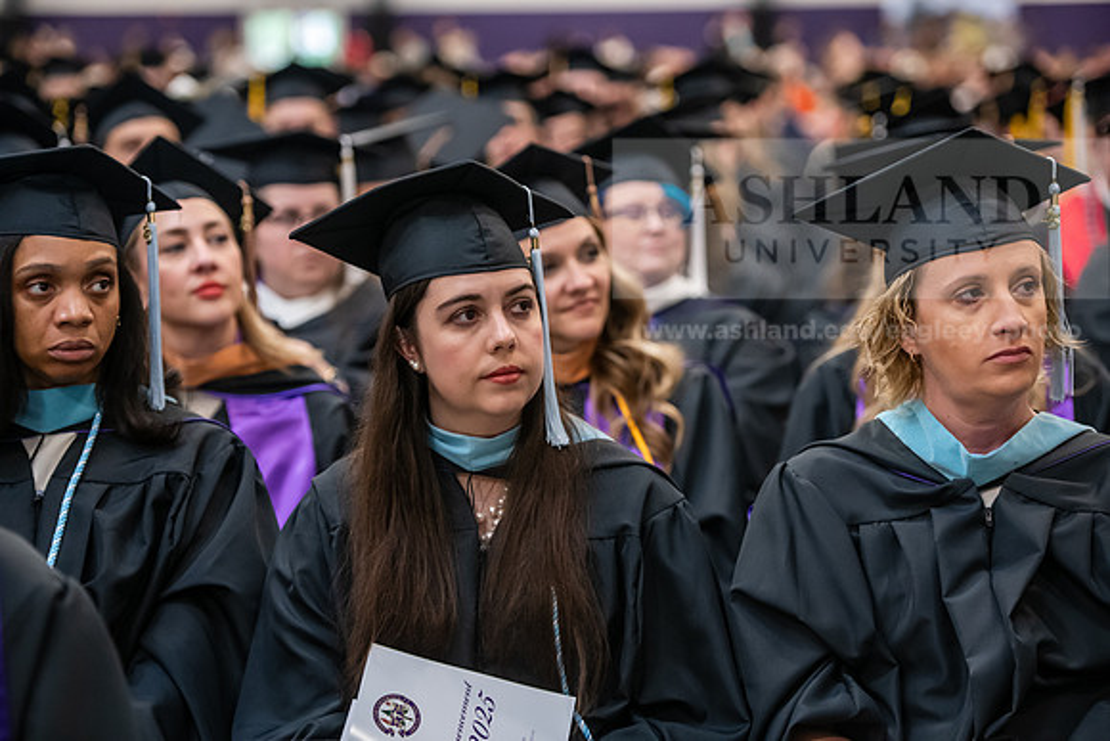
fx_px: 3238
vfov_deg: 13.0
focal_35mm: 105
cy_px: 370
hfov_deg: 19.5
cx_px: 555
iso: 3200
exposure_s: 1/200
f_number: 3.2
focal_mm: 105
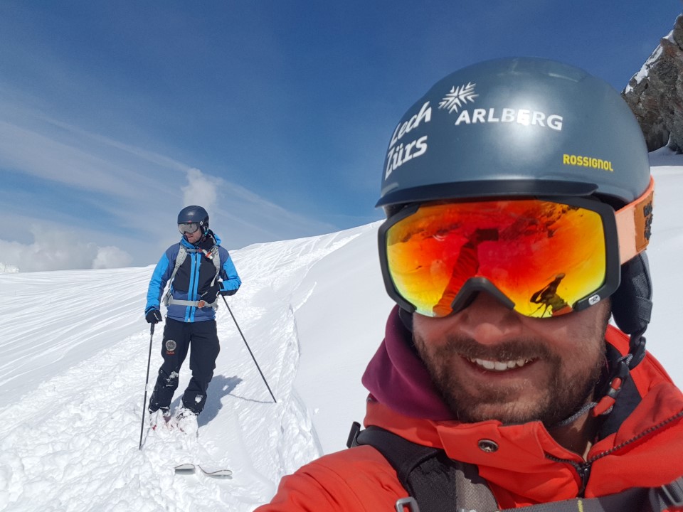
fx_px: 493
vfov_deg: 54.9
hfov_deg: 69.4
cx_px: 342
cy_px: 256
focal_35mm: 25
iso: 40
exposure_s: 1/5664
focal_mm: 2.95
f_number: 1.7
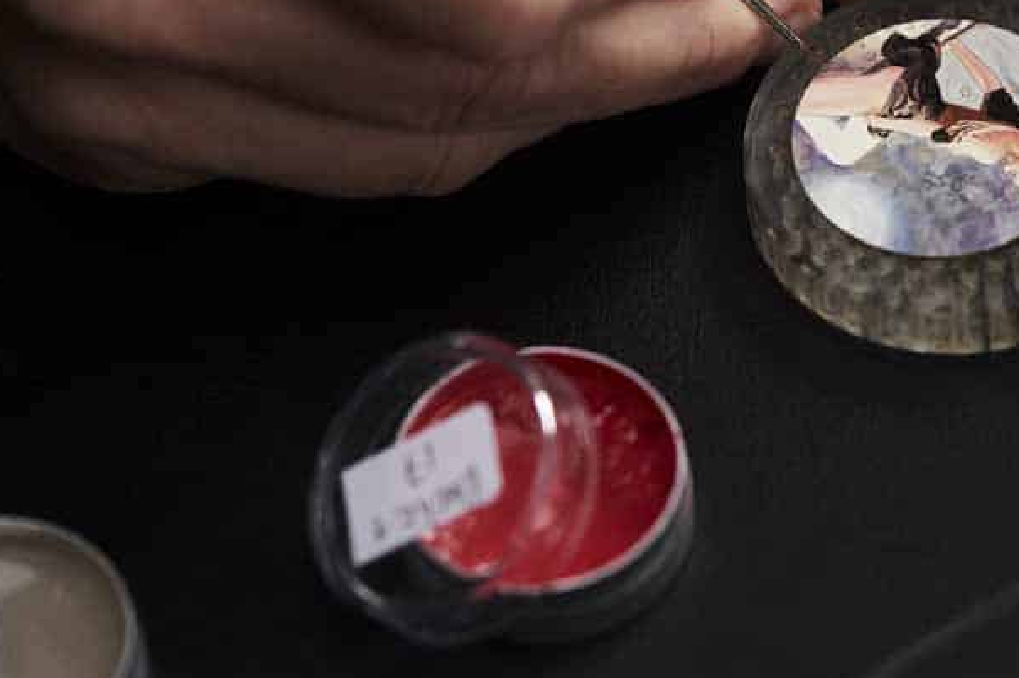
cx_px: 925
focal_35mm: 170
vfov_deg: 8.1
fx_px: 4809
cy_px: 140
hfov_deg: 12.0
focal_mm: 90
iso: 100
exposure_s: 1/160
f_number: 3.5
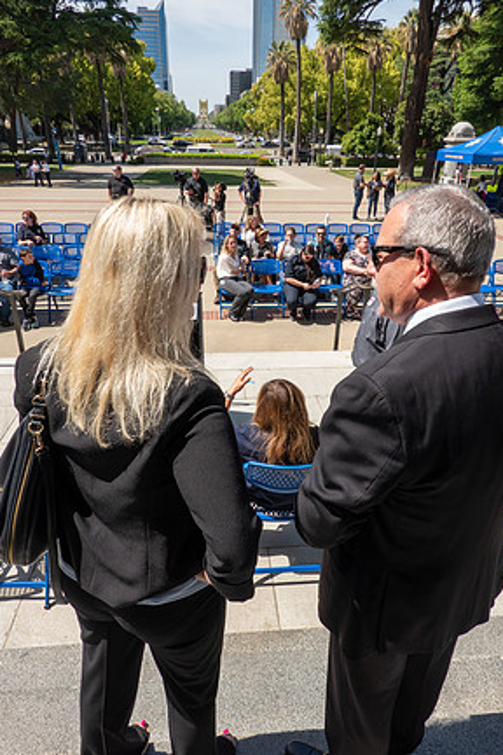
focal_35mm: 25
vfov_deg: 71.5
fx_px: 524
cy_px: 381
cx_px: 260
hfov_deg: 51.3
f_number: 5.6
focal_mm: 9
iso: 125
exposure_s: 1/320
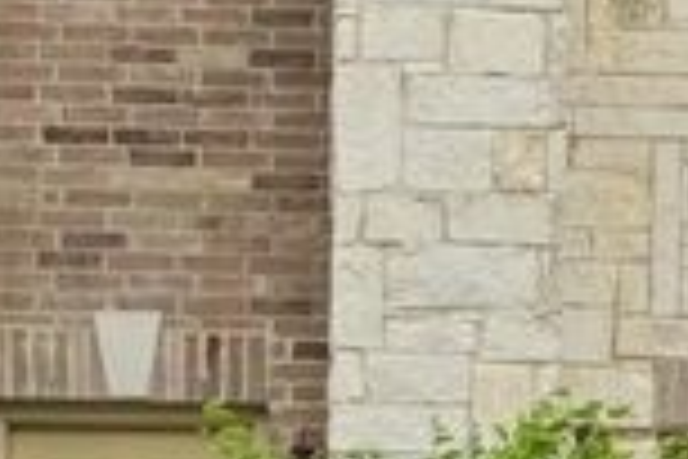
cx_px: 418
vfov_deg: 10.5
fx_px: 2427
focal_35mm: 127
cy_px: -205
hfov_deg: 16.1
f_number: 8
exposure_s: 1/800
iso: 400
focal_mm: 19
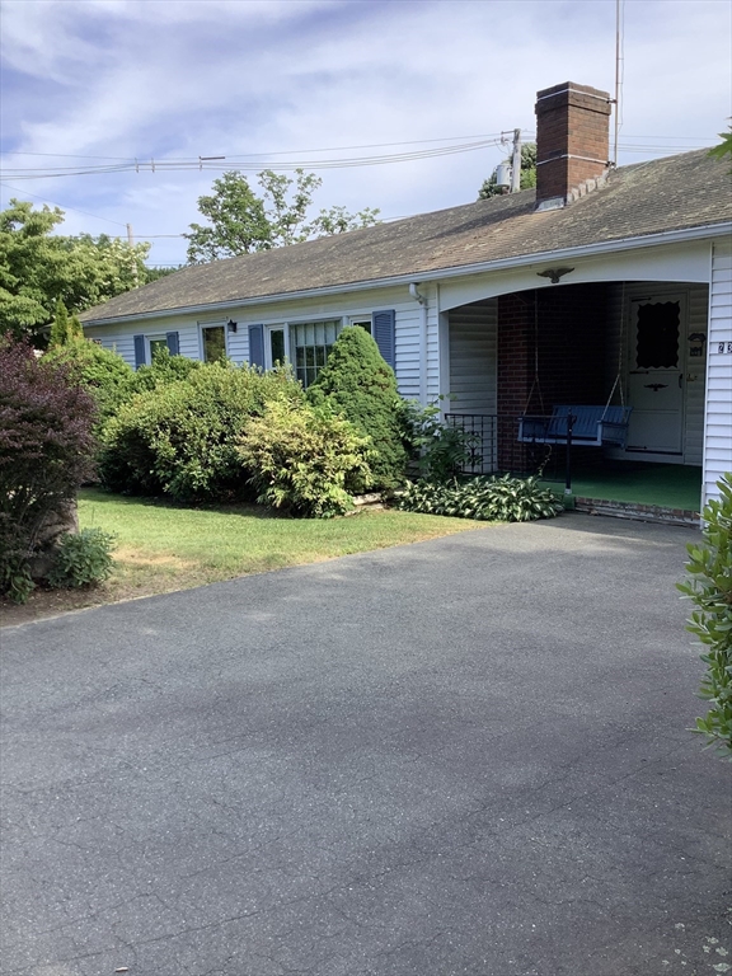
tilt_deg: -8.4
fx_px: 874
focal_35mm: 31
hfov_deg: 45.4
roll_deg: +0.1
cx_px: 366
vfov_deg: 58.4
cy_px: 488
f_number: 2.4
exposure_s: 1/440
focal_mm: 3.3
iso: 25
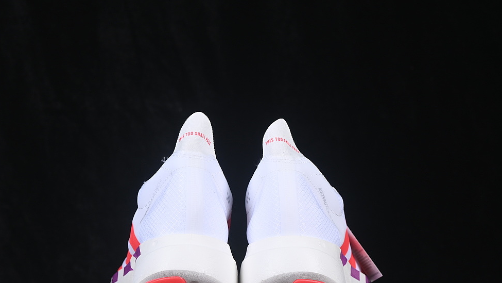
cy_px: 185
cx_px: 238
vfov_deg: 13.9
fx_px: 1158
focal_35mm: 87
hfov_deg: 24.4
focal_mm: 50
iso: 160
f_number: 8
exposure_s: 1/80
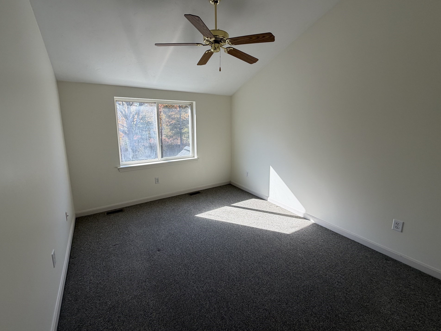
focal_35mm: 15
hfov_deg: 98.1
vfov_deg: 81.7
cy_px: 155
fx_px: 191
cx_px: 215
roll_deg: -0.3
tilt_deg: -11.4
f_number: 2.2
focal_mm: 2.22
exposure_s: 1/205
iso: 50
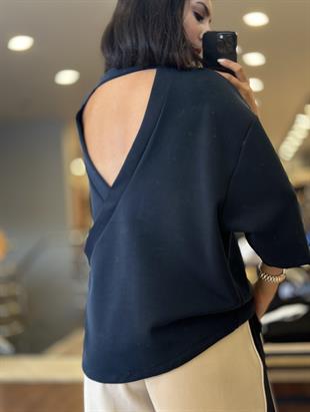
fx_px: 573
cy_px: 206
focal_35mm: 48
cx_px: 155
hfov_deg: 30.3
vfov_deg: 39.6
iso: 160
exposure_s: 1/60
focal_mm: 6.86
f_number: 1.78
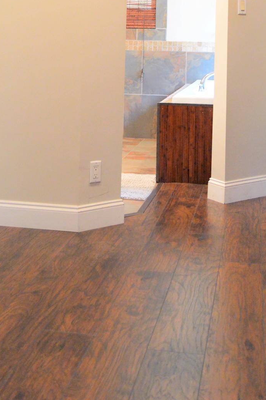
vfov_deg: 35.3
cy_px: 18
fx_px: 577
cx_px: 156
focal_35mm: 52
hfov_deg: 25.9
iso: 2200
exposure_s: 1/60
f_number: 3.5
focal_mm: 18
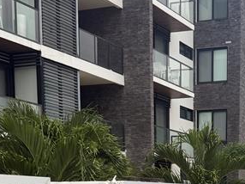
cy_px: 285
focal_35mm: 86
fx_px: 608
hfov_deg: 22.3
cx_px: 213
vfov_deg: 15.6
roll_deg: -1.0
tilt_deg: -7.3
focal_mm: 6.76
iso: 80
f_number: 1.78
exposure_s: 1/3584
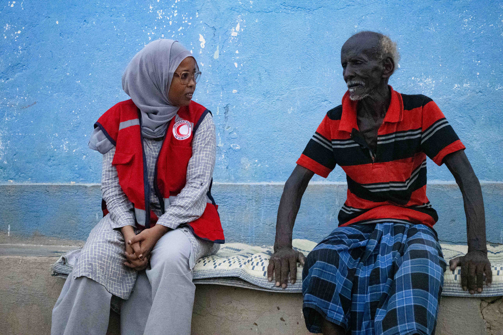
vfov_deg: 20.6
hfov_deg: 30.5
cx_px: 252
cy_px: 168
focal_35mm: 66
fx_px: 922
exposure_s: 1/2000
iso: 4000
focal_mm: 24.36
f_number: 2.8
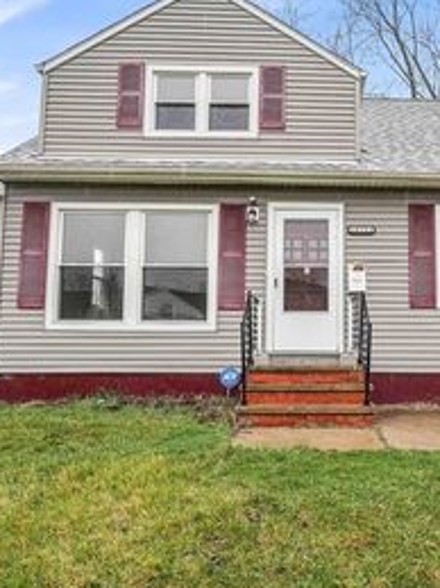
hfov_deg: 51.1
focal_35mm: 26
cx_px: 322
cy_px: 301
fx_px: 441
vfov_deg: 67.3
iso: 640
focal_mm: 14
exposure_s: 1/320
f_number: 8
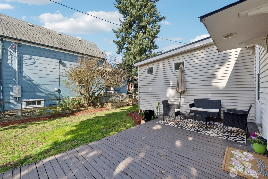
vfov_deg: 77.3
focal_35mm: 15
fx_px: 112
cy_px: 90
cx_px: 134
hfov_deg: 100.4
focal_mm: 10
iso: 250
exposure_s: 1/250
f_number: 9
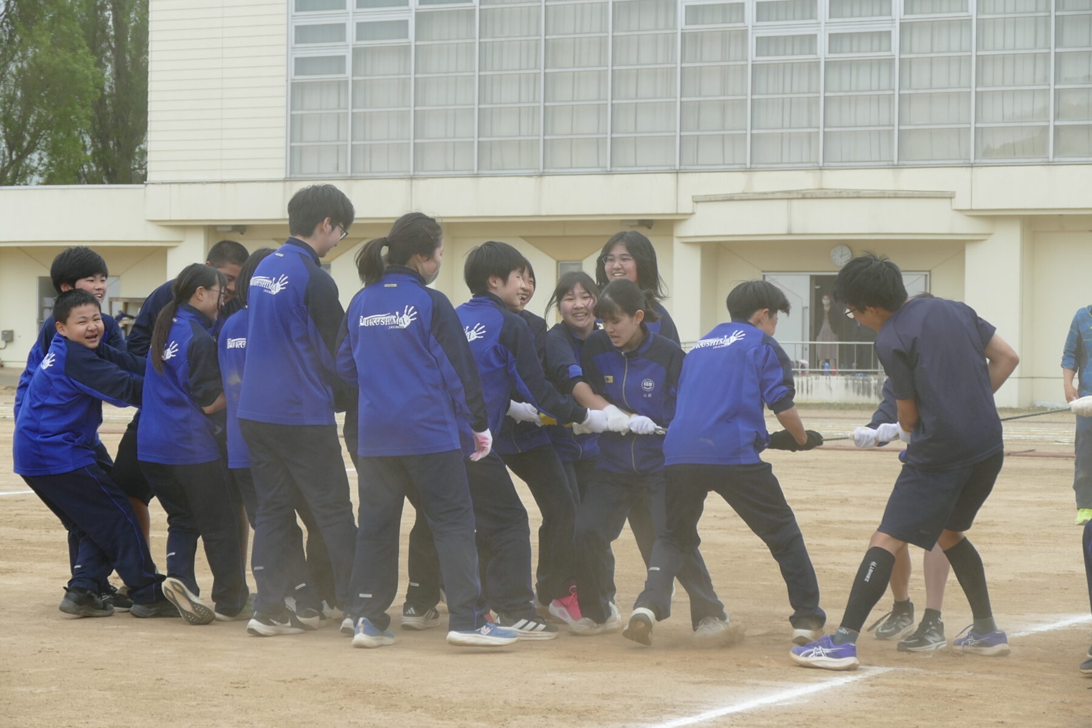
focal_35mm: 105
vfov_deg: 13.0
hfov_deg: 19.5
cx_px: 546
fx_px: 3185
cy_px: 364
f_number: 3.9
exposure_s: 1/800
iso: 125
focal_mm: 38.48
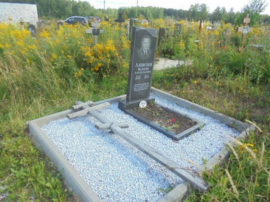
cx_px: 135
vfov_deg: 53.1
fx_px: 203
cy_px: 101
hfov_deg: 67.3
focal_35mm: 26
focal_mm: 4.6
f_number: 11.5
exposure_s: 1/250
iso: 100
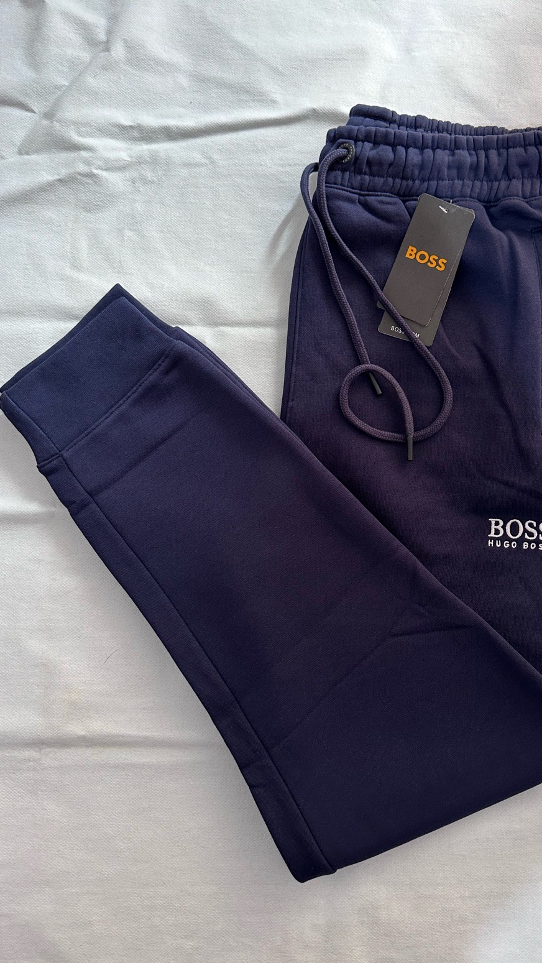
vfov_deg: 69.8
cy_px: 469
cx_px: 351
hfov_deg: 42.5
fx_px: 689
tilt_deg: -84.2
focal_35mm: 27
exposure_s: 1/50
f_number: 1.78
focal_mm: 6.86
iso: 160
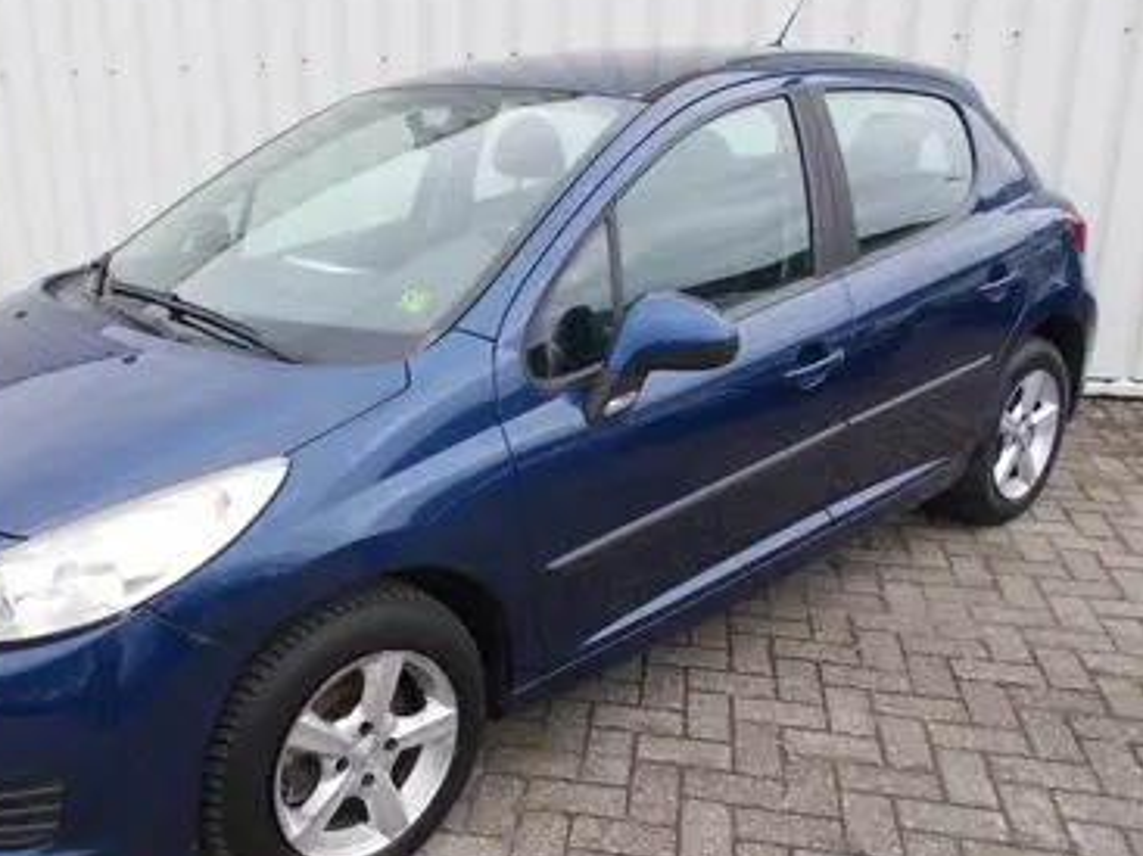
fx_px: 1122
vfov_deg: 41.7
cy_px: 464
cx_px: 402
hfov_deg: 53.1
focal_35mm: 34
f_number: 3.2
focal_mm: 4.6
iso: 80
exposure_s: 1/200
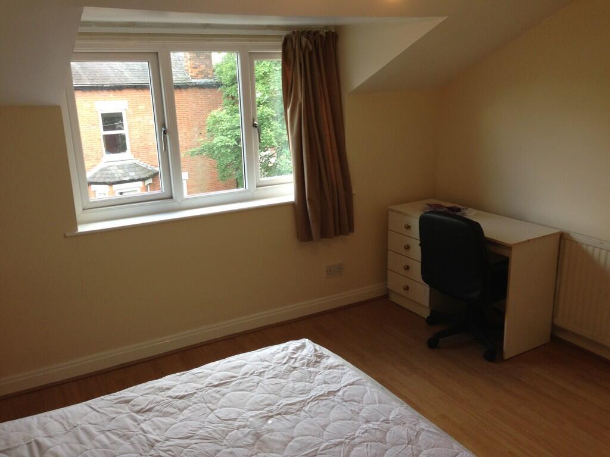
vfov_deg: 42.9
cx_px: 305
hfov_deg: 55.4
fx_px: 582
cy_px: 228
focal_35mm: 33
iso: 64
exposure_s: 1/60
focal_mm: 4.13
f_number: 2.4
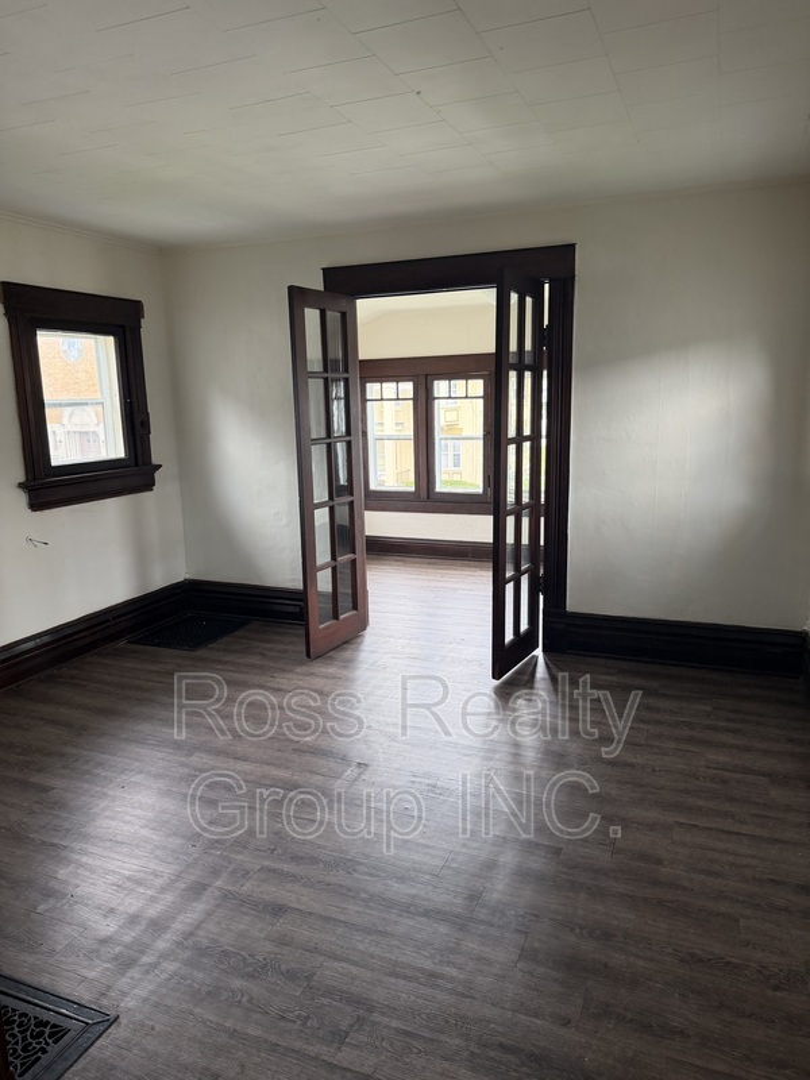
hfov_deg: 56.8
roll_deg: +0.9
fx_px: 749
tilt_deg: -10.8
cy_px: 540
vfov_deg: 71.6
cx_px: 405
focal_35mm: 24
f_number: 1.78
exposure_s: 1/159
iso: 200
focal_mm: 6.76
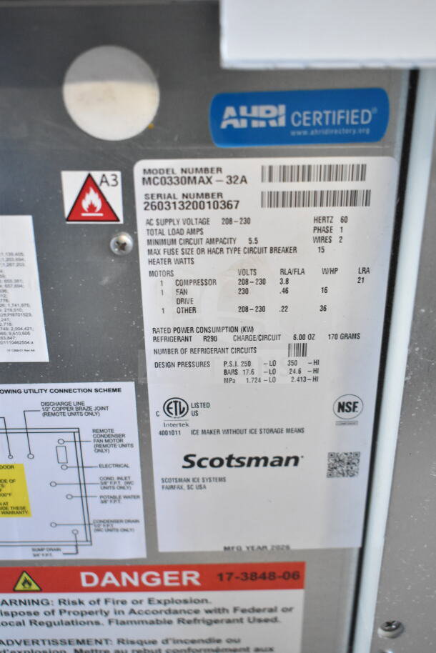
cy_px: 326
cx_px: 218
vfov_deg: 42.3
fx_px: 844
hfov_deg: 29.0
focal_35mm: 46
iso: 3600
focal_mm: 31
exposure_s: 1/50
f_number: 4.2
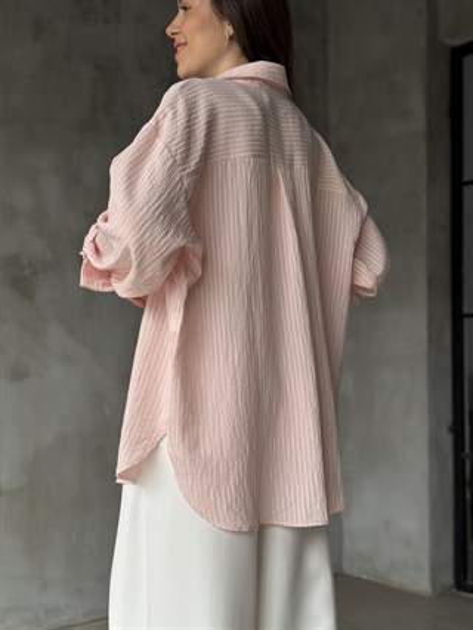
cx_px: 236
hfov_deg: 30.3
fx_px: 874
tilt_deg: +2.8
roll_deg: -0.5
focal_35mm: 48
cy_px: 315
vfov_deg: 39.6
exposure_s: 1/60
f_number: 1.78
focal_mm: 6.76
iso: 125
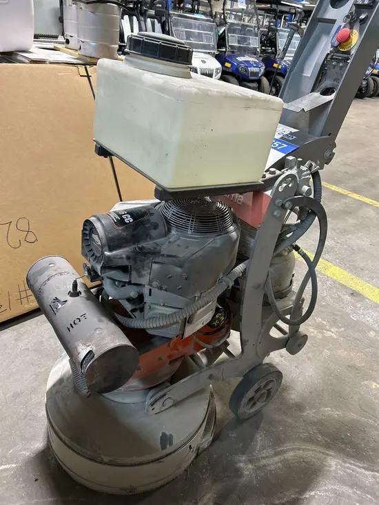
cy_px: 252
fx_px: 379
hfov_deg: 53.1
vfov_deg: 67.3
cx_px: 190
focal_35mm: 26
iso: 250
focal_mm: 5.7
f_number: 1.5
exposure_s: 1/60
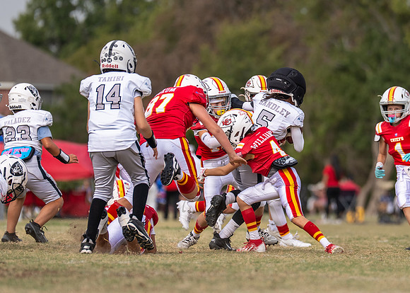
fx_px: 5553
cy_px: 137
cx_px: 278
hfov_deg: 4.2
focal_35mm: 477
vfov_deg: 3.0
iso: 160
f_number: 2.8
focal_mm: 200
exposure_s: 1/2000
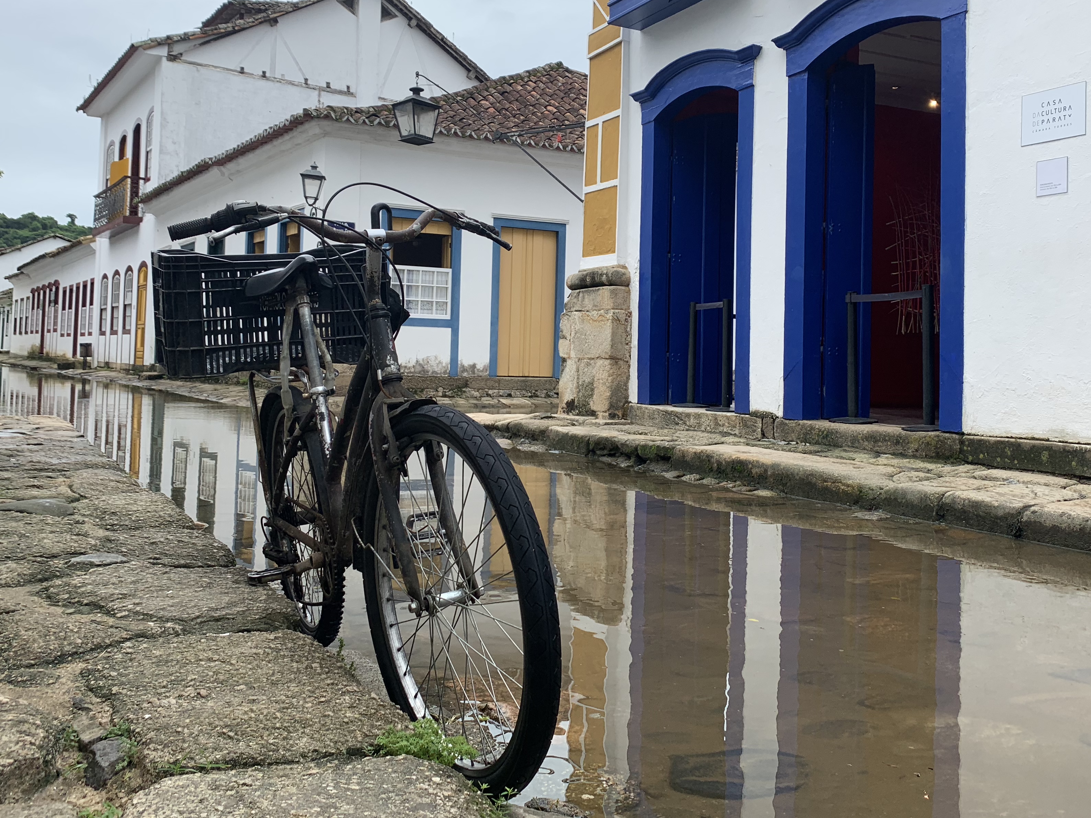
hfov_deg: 55.3
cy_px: 329
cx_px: 593
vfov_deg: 42.7
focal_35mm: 33
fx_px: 1040
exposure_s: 1/692
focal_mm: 4.25
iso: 25
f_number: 1.8
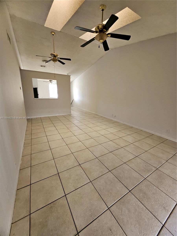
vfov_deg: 106.2
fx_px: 89
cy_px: 118
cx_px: 88
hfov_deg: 89.9
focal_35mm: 13
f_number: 2.2
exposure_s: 1/60
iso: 160
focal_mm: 1.74
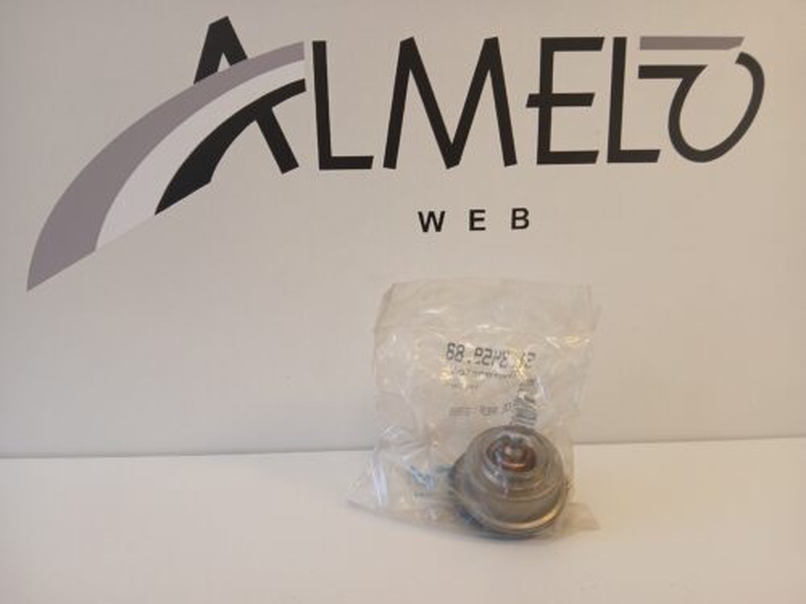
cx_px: 403
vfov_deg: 53.1
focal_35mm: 26
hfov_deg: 67.3
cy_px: 302
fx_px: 605
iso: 50
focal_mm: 3.98
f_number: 1.8
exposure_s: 1/50
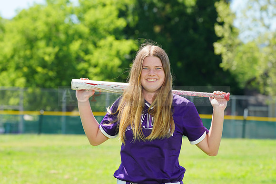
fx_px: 1555
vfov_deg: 6.8
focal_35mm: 203
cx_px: 138
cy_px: 92
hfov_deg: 10.1
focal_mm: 203
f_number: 9
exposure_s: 1/200
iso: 200
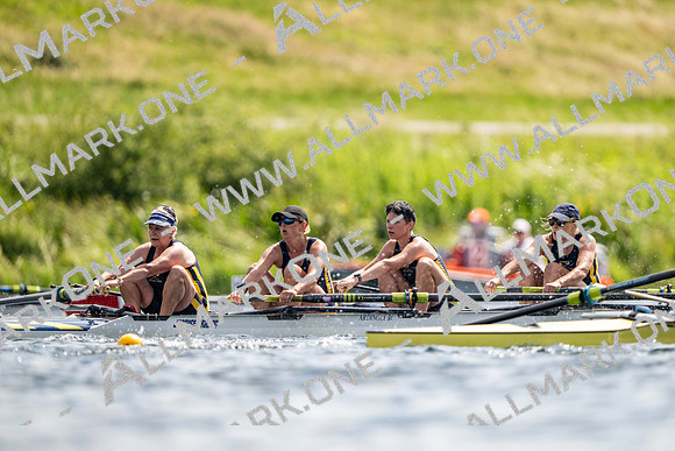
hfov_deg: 2.5
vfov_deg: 1.6
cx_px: 338
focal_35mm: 840
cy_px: 226
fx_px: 15753
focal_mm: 840
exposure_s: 1/2500
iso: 640
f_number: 5.6
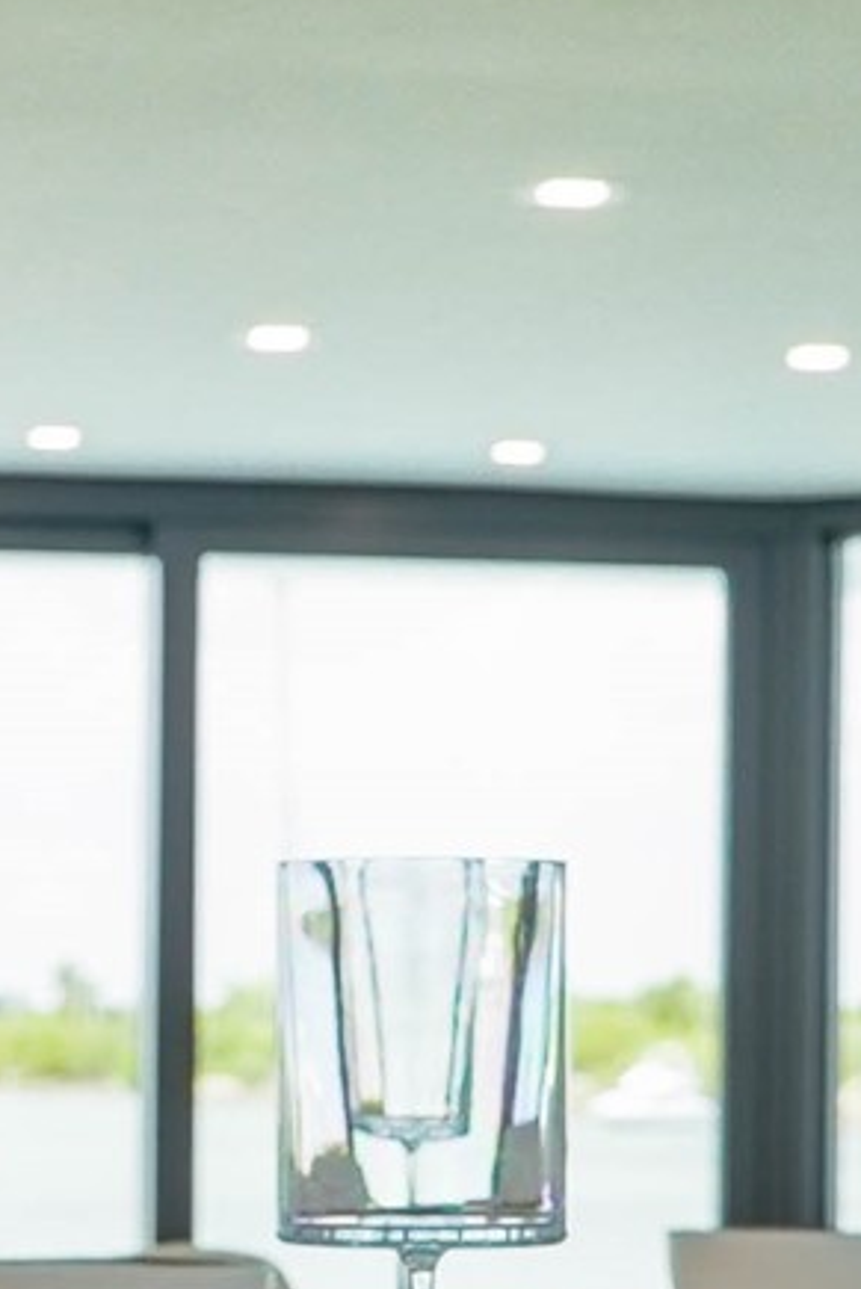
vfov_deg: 14.6
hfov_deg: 9.7
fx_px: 5018
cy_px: 1021
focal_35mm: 140
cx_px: -31
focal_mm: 24
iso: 640
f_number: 5.6
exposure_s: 1/400
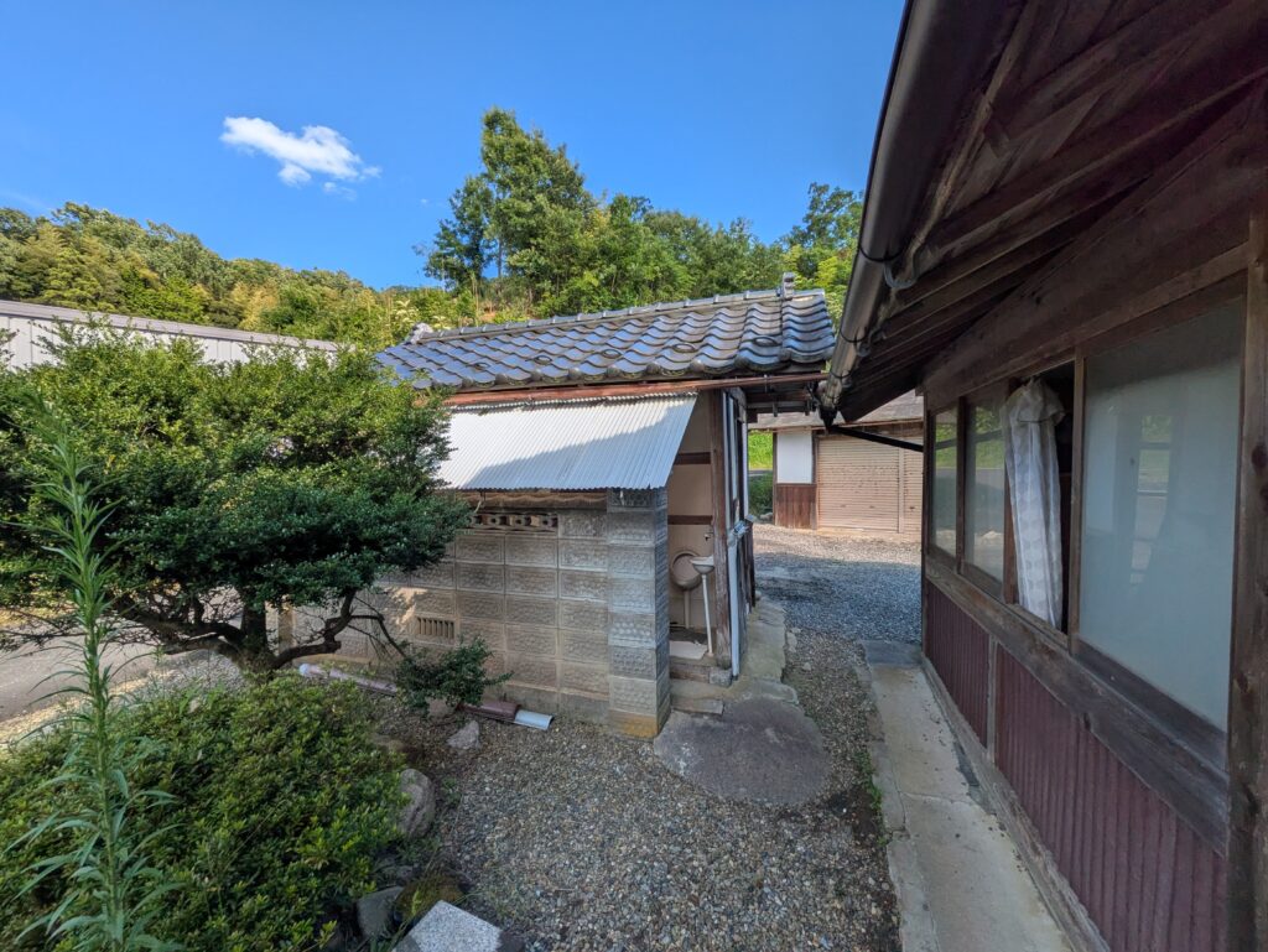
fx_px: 513
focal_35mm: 14
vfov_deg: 85.7
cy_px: 476
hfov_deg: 102.0
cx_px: 634
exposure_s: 1/1094
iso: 56
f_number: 2.2
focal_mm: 1.83
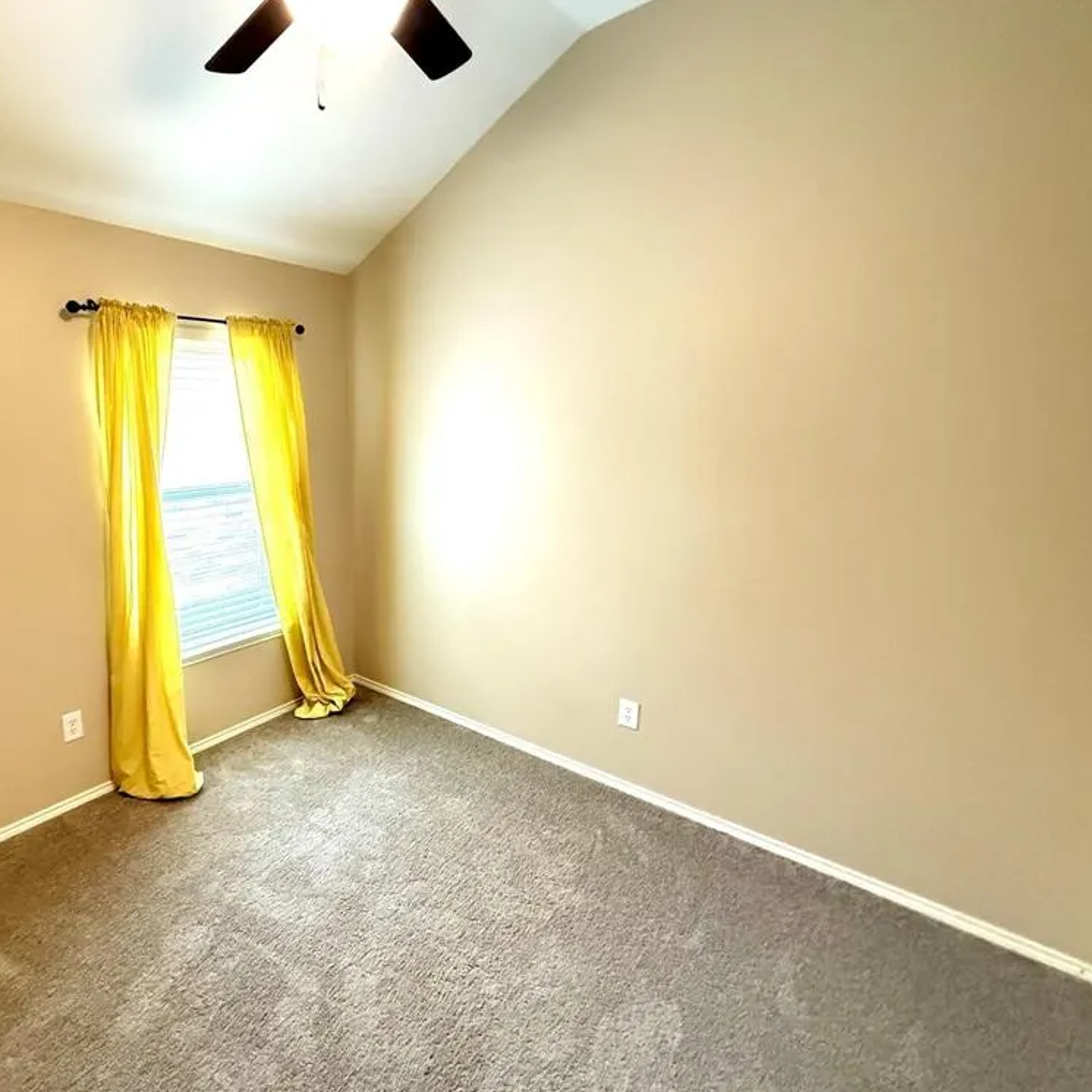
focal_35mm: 17
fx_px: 607
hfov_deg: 80.7
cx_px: 350
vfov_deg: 84.0
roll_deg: +0.7
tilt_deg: -12.4
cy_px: 558
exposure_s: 1/40
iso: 1000
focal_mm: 2.22
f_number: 2.2
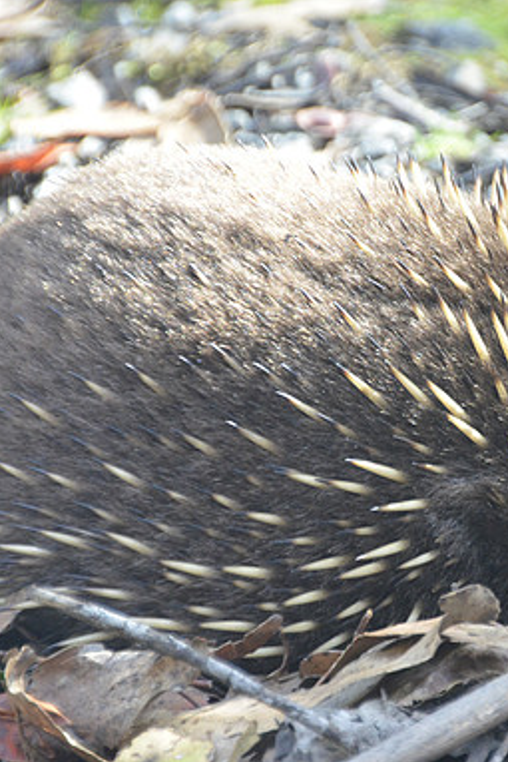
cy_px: 381
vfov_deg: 5.2
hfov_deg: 3.5
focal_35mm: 398
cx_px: 460
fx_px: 8411
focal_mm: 175
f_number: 6.3
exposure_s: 1/125
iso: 1600
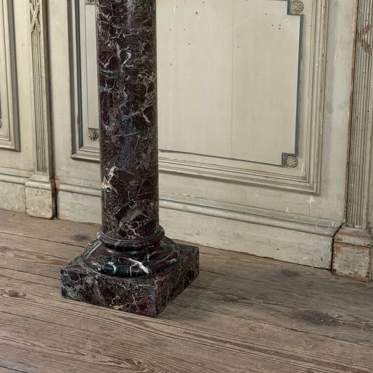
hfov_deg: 25.3
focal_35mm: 68
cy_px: 124
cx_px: 170
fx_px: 829
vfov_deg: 25.2
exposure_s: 1/50
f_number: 1.78
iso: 125
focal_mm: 6.76
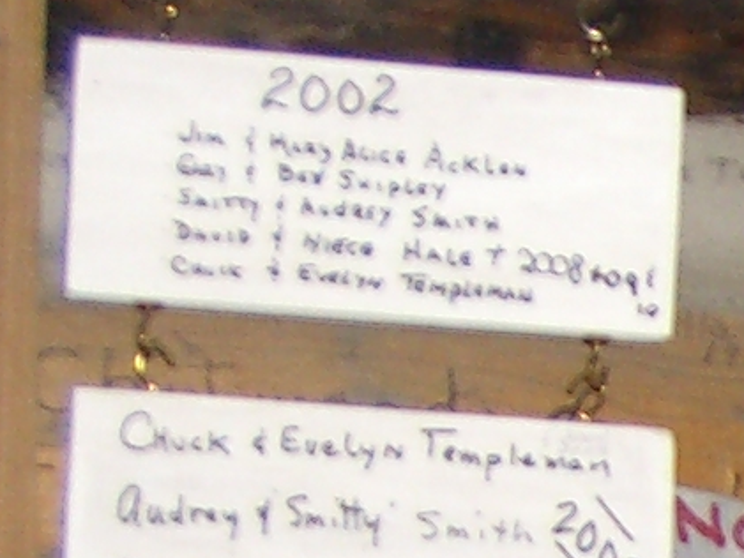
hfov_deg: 6.5
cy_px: 1330
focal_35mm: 277
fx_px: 5955
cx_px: 2259
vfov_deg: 5.2
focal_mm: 7.9
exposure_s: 1/60
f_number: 2.8
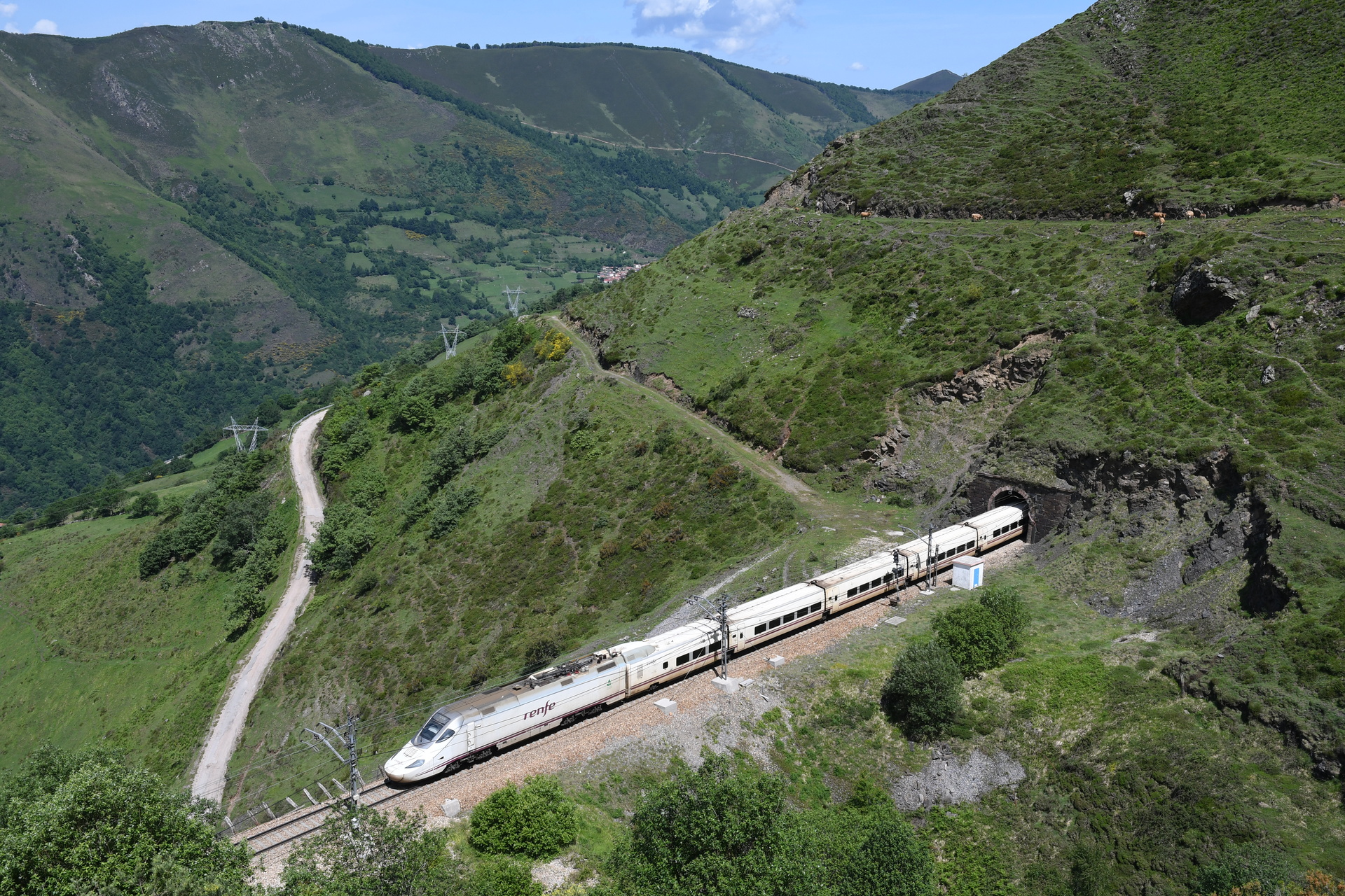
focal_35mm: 36
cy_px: 448
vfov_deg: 36.9
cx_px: 672
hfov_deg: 53.1
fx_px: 1345
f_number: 7.1
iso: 200
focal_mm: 24
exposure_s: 1/800
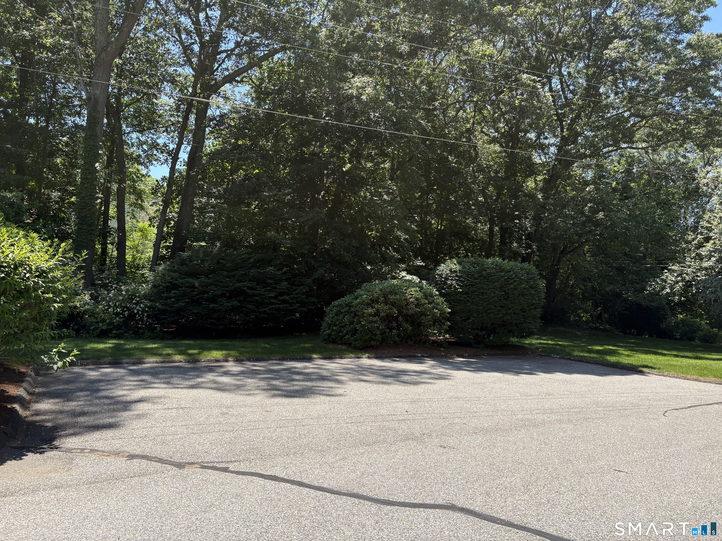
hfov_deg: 67.3
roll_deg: -1.8
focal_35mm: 26
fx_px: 542
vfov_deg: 53.1
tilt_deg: +2.9
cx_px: 361
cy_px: 270
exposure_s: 1/1451
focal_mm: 5.96
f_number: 1.6
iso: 50
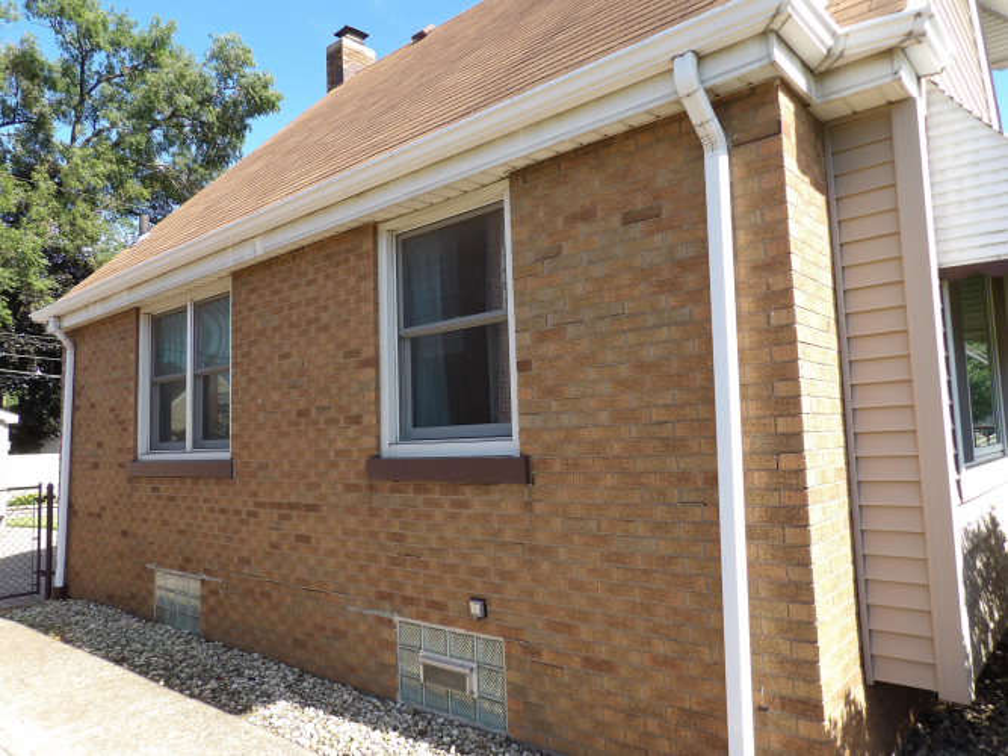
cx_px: 504
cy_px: 378
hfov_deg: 71.6
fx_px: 699
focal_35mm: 24
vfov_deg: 56.8
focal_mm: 4.3
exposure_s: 1/335
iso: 100
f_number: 3.2
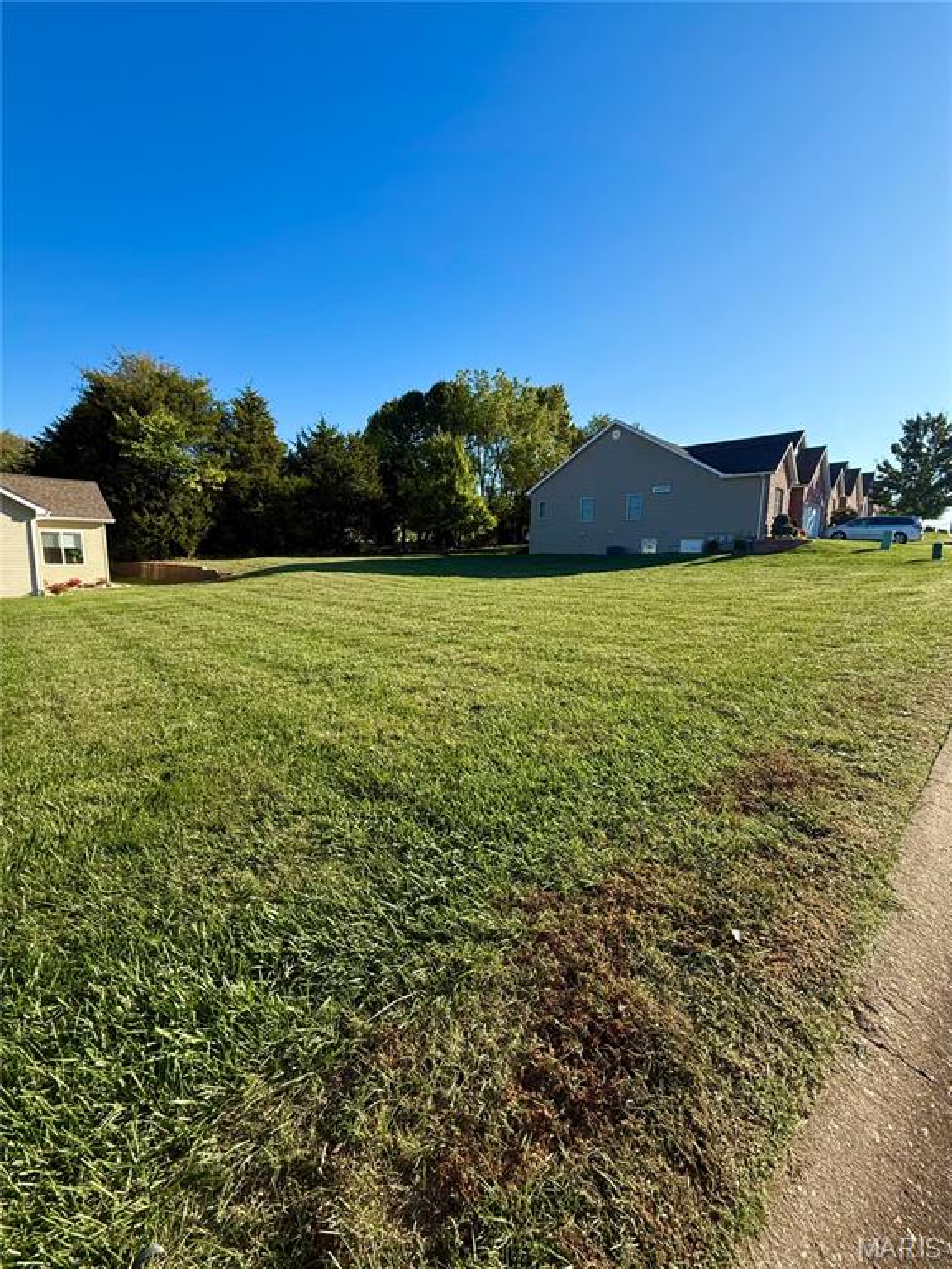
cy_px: 634
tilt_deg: -8.0
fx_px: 513
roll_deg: -1.2
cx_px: 476
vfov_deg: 102.1
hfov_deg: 85.7
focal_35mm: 14
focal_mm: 2.22
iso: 50
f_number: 2.2
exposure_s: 1/914
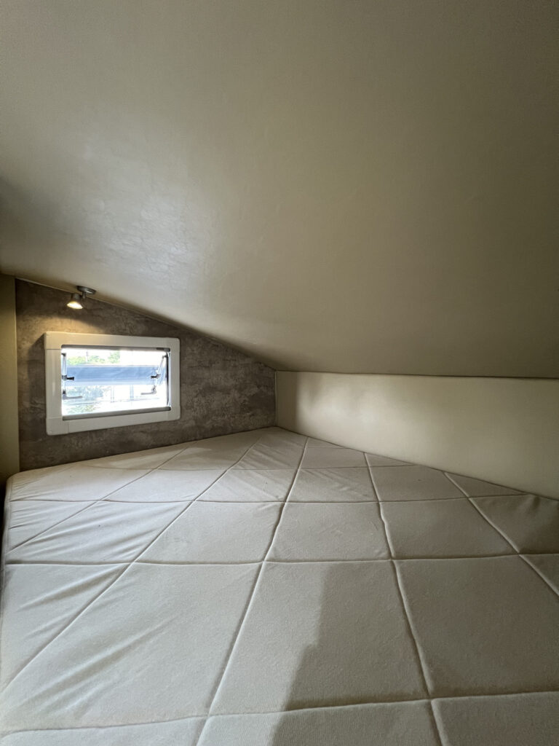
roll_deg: +0.4
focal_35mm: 13
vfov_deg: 106.2
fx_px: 280
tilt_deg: -3.2
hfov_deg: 89.9
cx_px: 280
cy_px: 373
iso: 320
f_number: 1.8
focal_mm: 1.57
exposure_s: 1/60
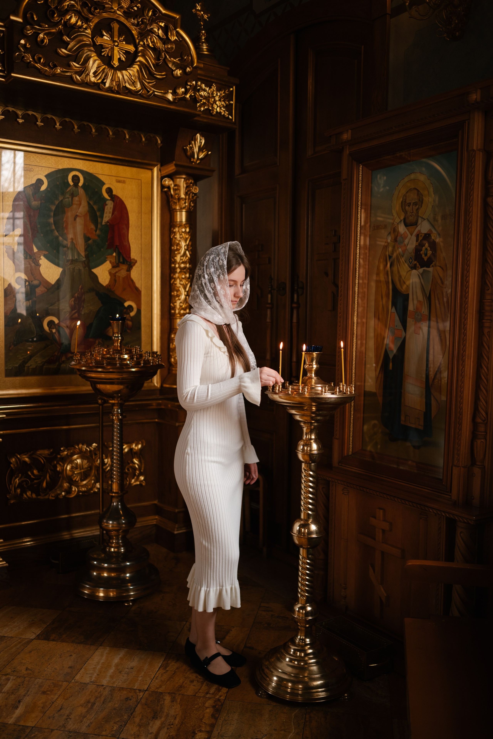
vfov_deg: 54.4
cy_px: 370
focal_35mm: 35
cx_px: 246
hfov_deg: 37.9
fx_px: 718
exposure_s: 1/250
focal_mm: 35
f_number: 1.8
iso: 250
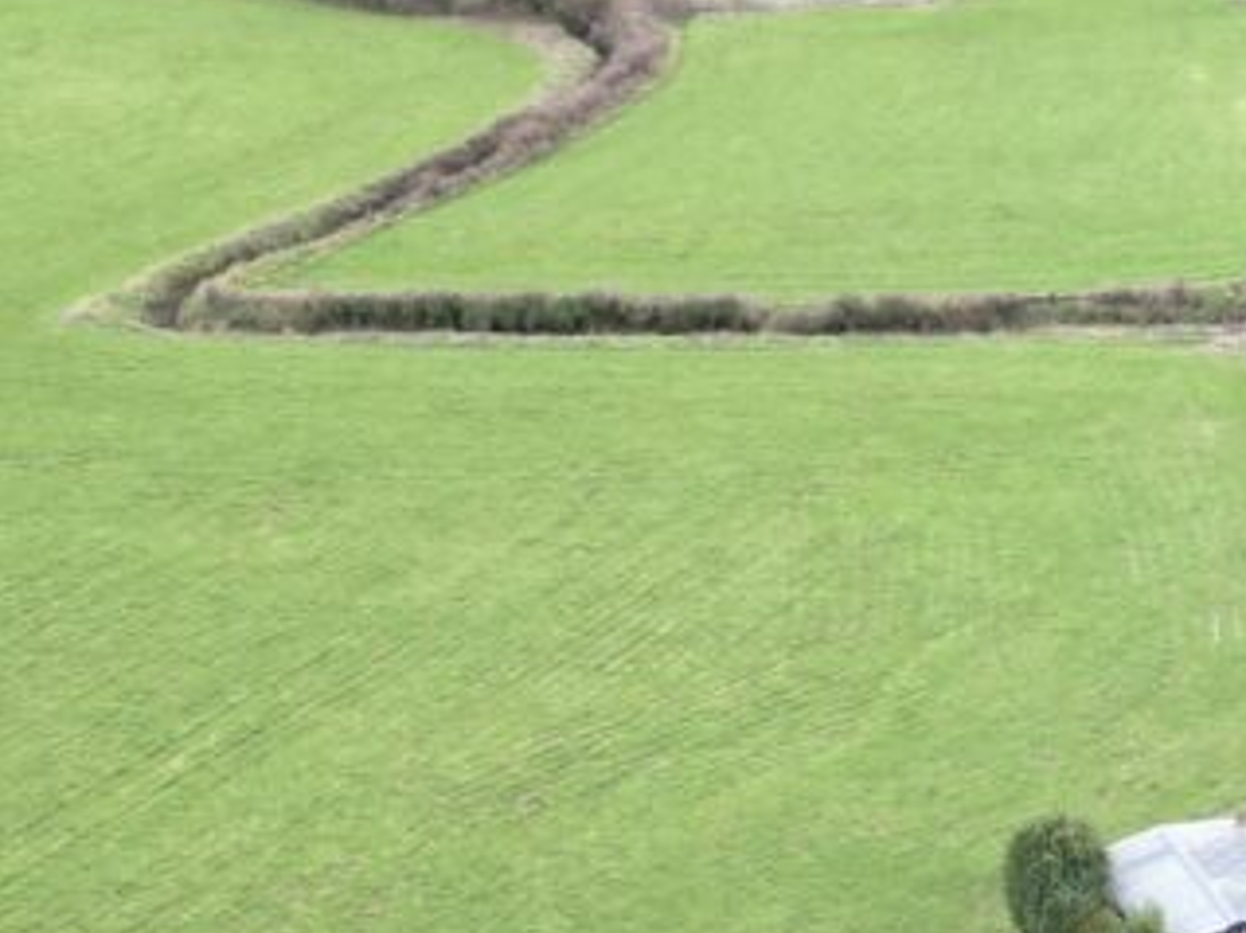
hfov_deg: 22.6
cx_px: 1621
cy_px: 543
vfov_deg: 19.1
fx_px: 2771
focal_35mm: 77
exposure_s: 1/800
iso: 200
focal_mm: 6.72
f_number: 1.7
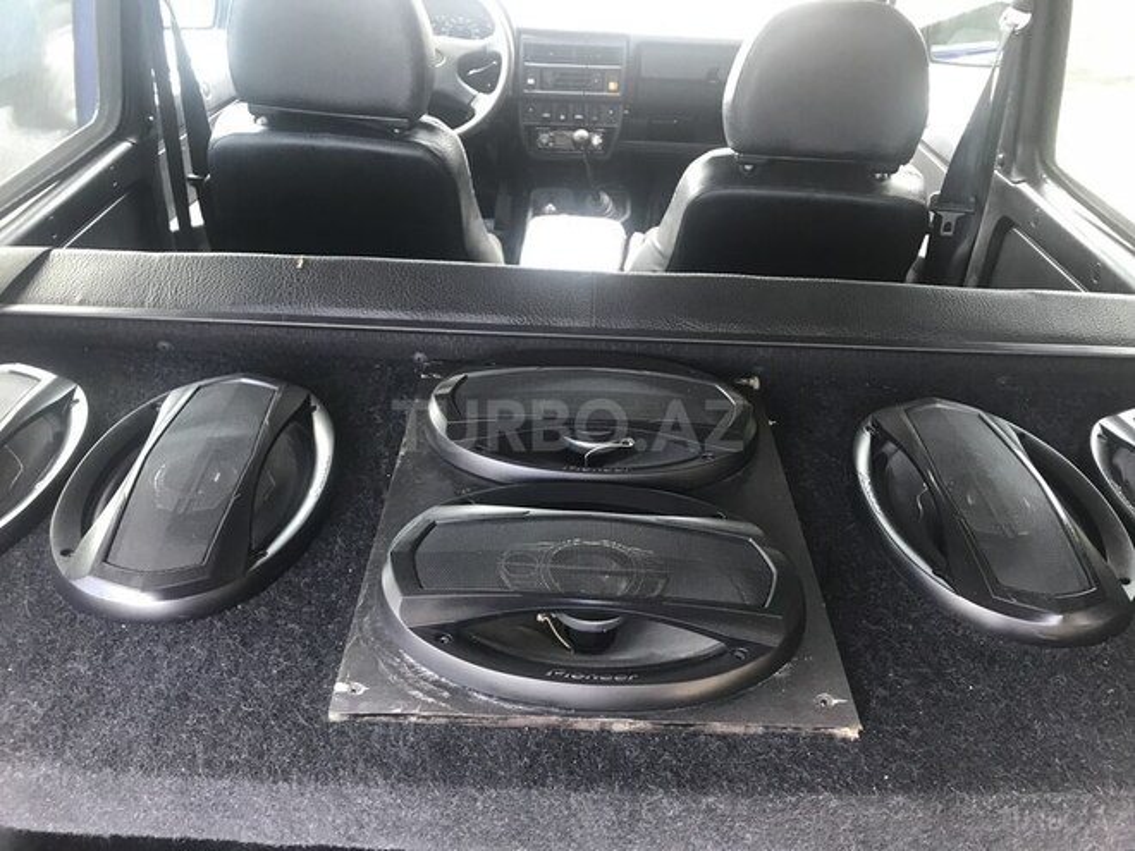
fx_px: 918
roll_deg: -2.8
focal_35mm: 28
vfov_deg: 49.7
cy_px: 426
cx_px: 568
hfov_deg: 63.4
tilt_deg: -32.6
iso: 40
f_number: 1.8
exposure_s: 1/18
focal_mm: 3.99
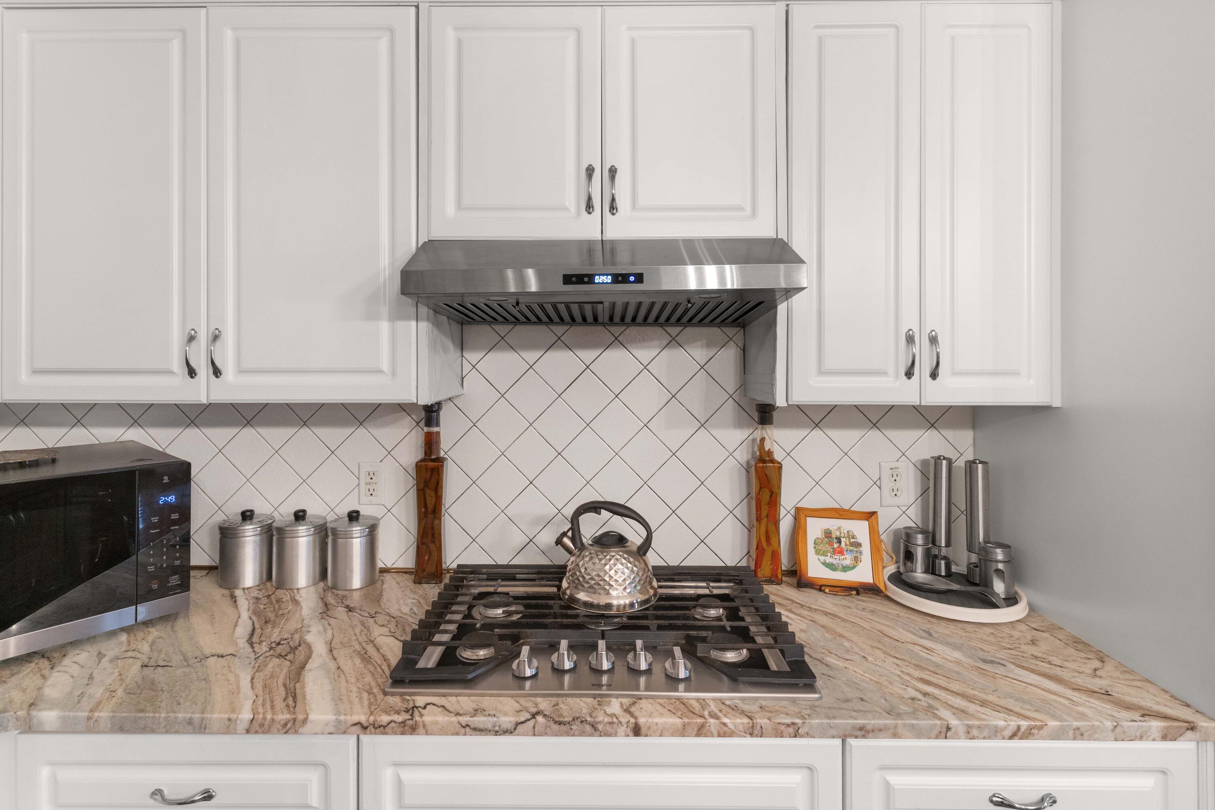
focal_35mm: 17
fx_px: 574
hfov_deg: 93.3
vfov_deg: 70.4
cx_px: 608
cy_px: 405
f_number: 8
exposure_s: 1/5
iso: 640
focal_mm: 17
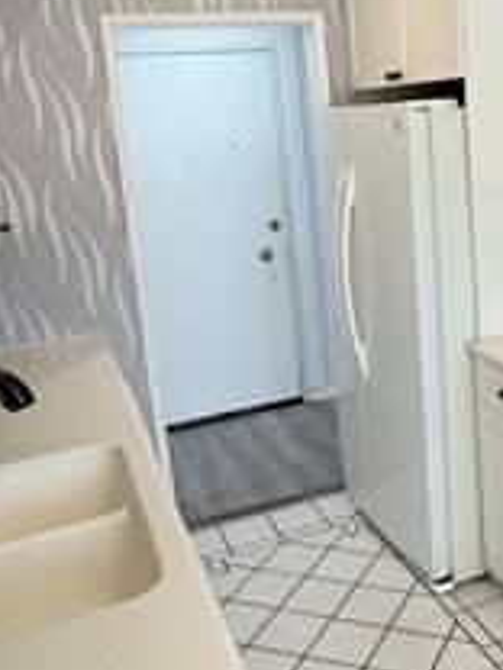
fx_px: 833
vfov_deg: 43.7
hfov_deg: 32.6
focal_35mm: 43
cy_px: 283
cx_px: 406
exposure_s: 1/120
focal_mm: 2.22
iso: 125
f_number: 2.2
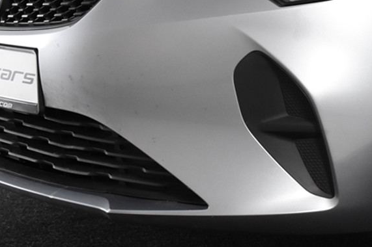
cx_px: 330
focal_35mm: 103
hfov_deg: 19.5
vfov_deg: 13.3
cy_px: 89
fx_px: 1064
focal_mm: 28
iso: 1600
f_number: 5
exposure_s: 1/100
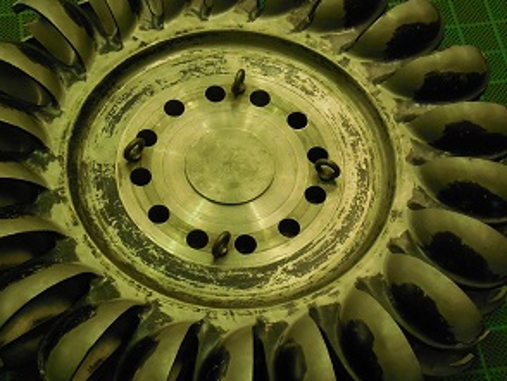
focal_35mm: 83
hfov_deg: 23.5
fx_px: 1217
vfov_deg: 17.8
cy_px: 183
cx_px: 185
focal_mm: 9.4
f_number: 4
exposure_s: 1/20
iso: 400
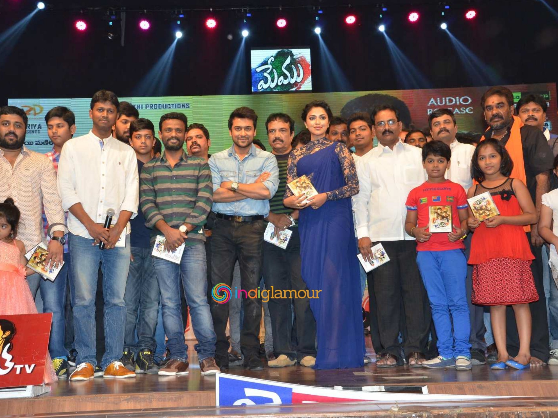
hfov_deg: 41.2
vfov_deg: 31.5
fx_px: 742
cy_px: 210
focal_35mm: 46
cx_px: 266
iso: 1600
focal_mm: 28
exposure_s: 1/125
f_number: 8
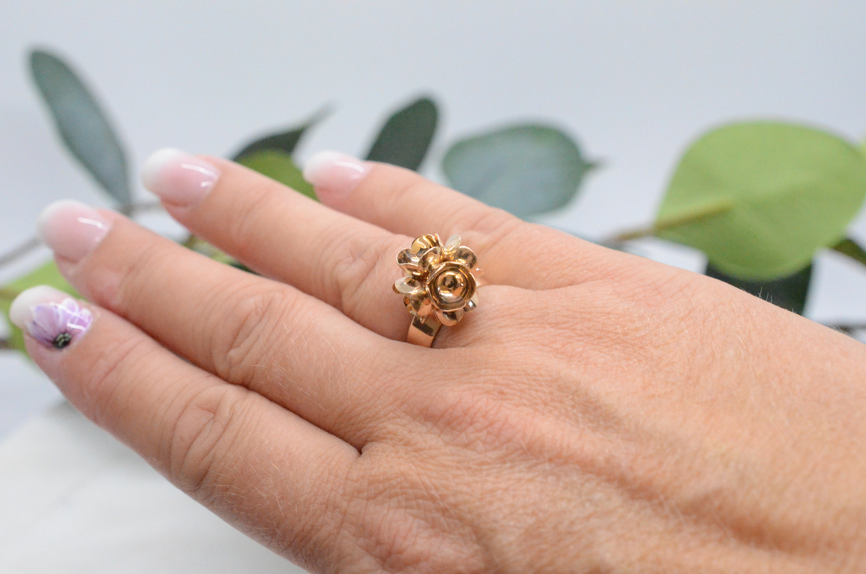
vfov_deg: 22.5
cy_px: 287
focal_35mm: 60
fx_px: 1440
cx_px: 433
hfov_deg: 33.5
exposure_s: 1/1000
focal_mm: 40
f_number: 8
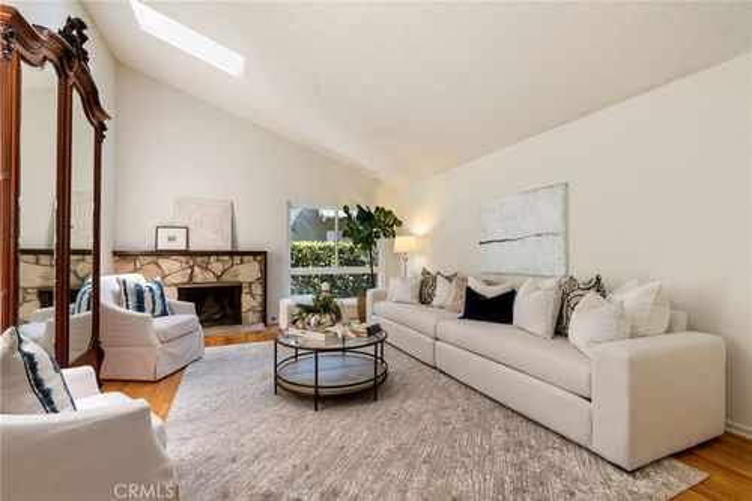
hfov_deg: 96.8
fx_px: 334
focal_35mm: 16
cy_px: 250
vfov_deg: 73.7
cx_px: 376
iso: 320
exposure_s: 1/30
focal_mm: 16
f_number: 9
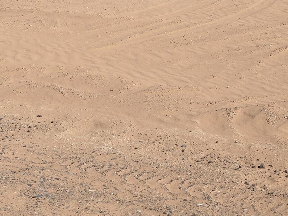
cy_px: -30
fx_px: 690
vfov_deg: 17.1
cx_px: 125
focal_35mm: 83
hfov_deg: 23.5
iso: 25
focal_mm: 5.4
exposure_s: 1/2921
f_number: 1.8
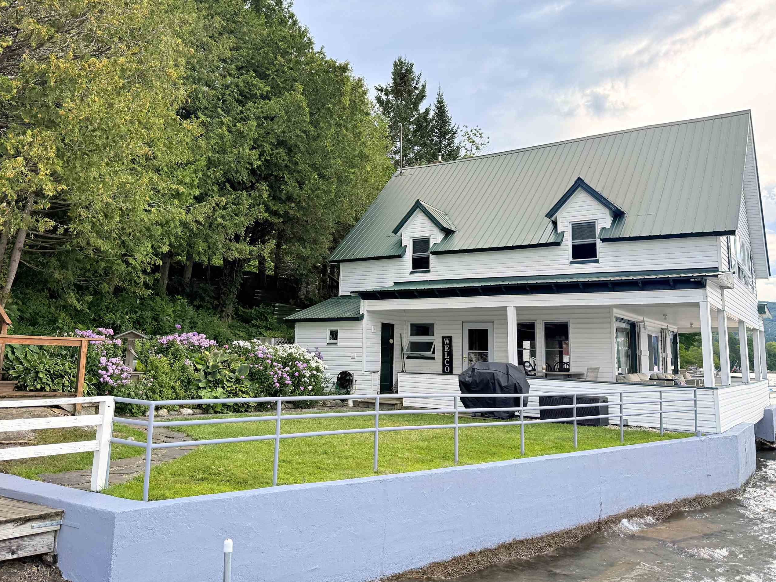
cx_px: 365
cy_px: 249
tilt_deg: +10.0
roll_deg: -1.7
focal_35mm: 29
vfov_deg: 48.1
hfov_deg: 61.6
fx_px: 650
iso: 125
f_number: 1.78
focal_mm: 6.76
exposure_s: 1/3145
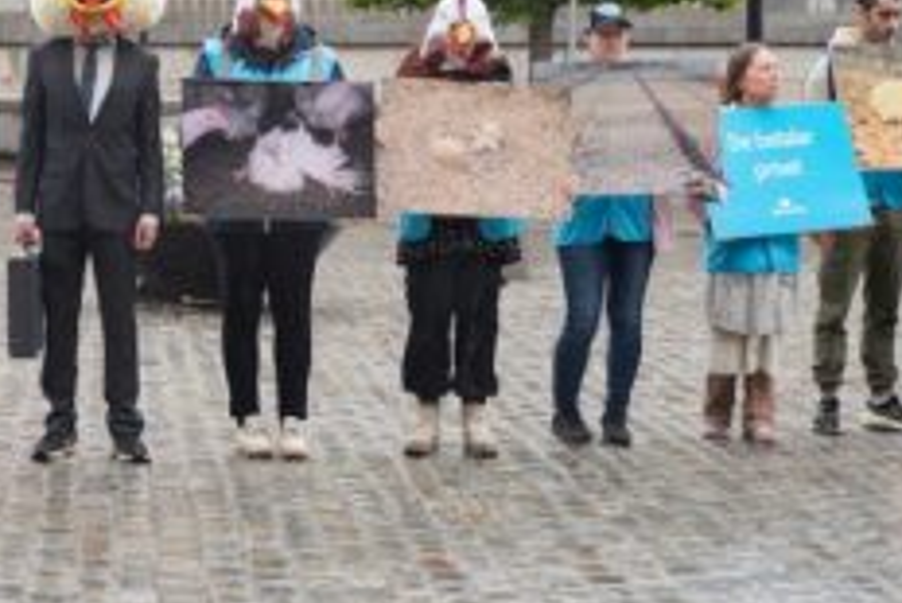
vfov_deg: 10.4
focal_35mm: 130
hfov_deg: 15.5
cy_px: -39
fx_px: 3267
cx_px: 105
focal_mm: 39.4
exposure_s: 1/1250
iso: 400
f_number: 2.8
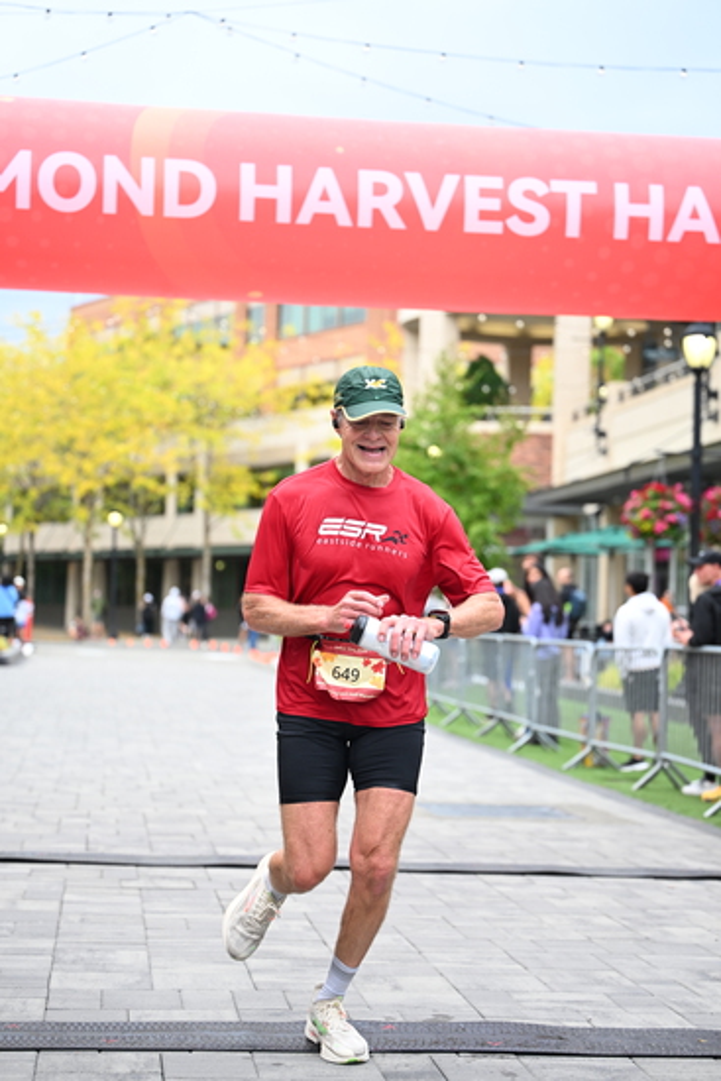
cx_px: 360
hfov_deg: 19.5
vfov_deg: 28.8
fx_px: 2101
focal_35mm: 70
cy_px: 540
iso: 800
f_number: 2.8
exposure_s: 1/1600
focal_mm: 70
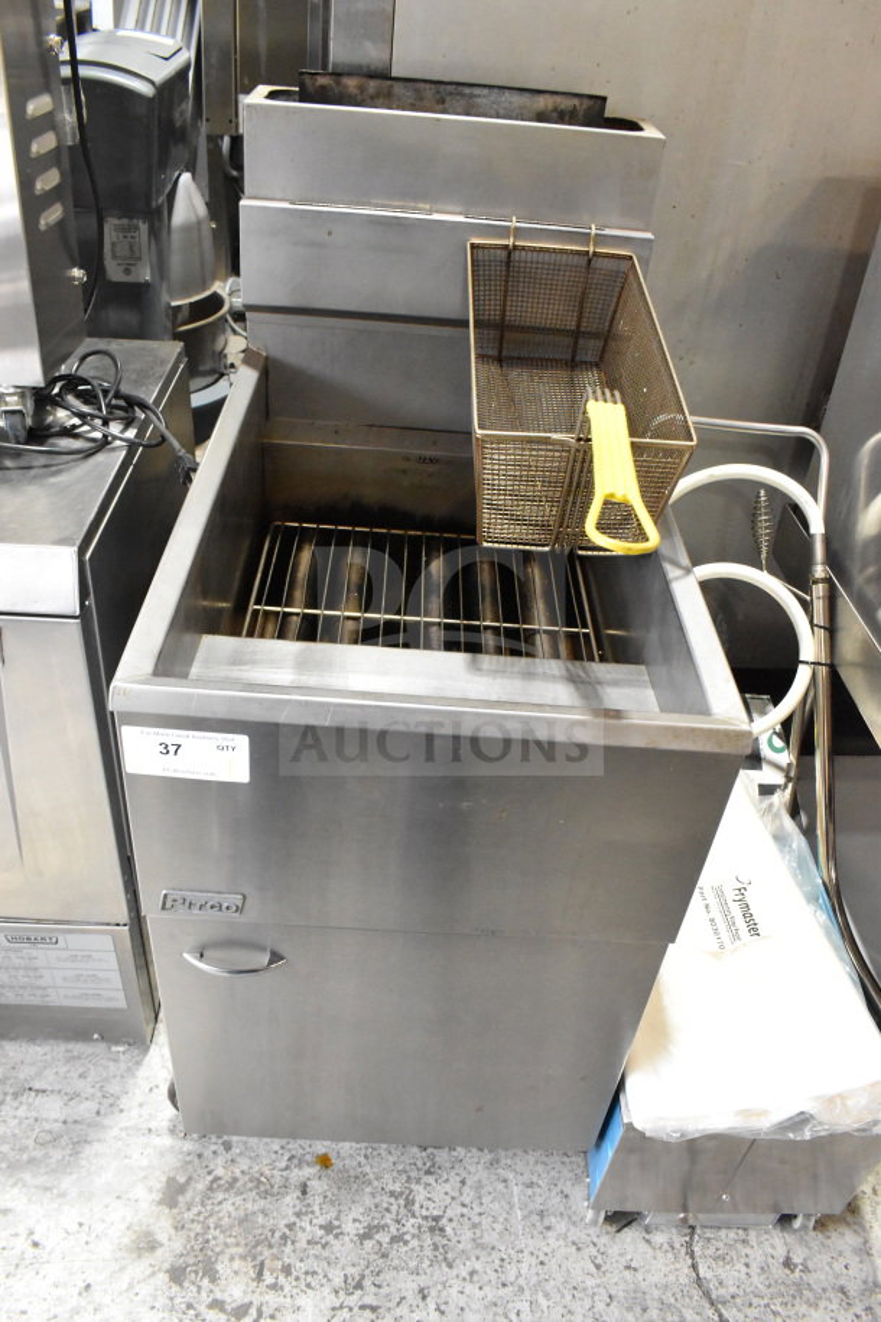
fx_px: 991
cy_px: 661
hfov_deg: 47.9
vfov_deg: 67.4
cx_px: 440
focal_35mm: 27
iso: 6400
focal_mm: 18
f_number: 8
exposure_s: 1/200
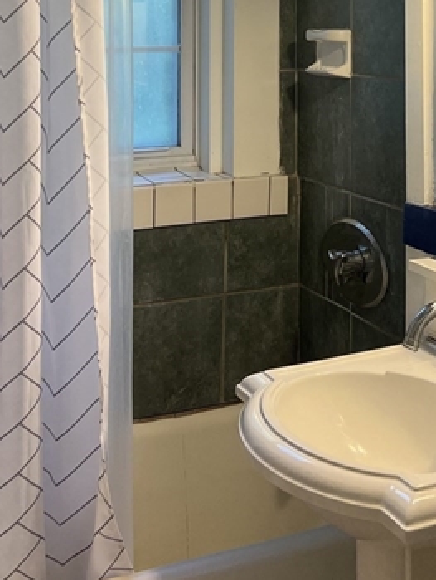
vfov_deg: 31.7
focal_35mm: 57
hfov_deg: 25.5
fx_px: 956
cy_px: 27
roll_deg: -0.3
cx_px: 305
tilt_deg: -1.0
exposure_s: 1/120
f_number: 1.5
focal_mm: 5.7
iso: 125
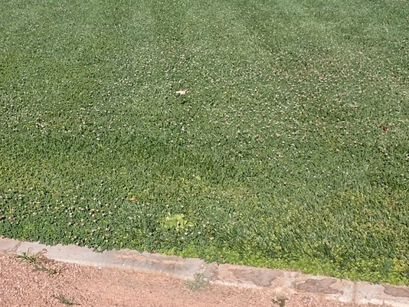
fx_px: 816
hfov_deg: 27.9
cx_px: 117
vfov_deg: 21.1
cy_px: 58
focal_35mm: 69
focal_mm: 6.37
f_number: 10
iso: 100
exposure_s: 1/125
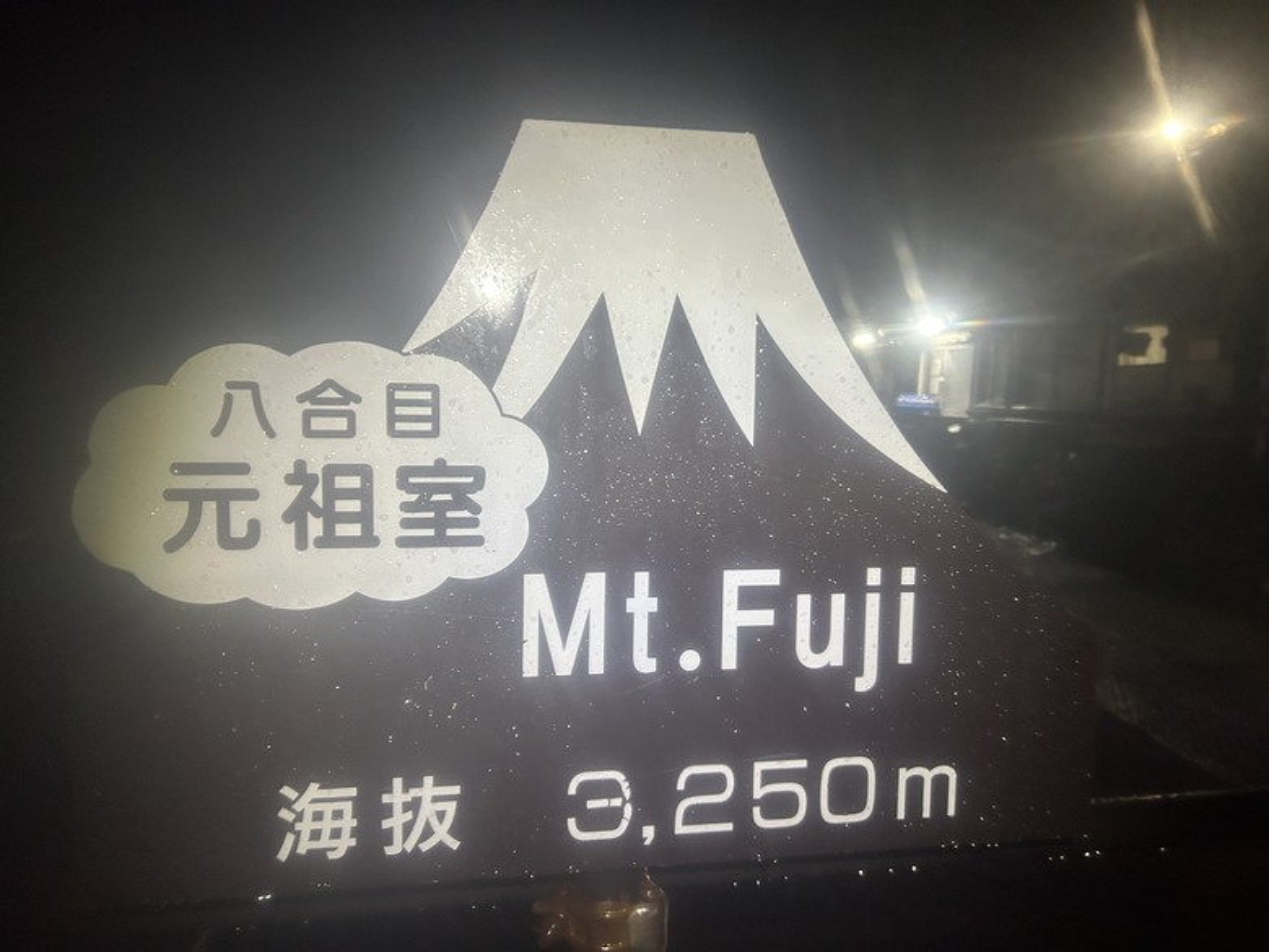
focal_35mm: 26
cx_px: 634
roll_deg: -0.8
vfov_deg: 53.1
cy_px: 476
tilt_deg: -6.2
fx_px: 953
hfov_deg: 67.3
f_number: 1.5
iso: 400
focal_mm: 5.7
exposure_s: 1/60
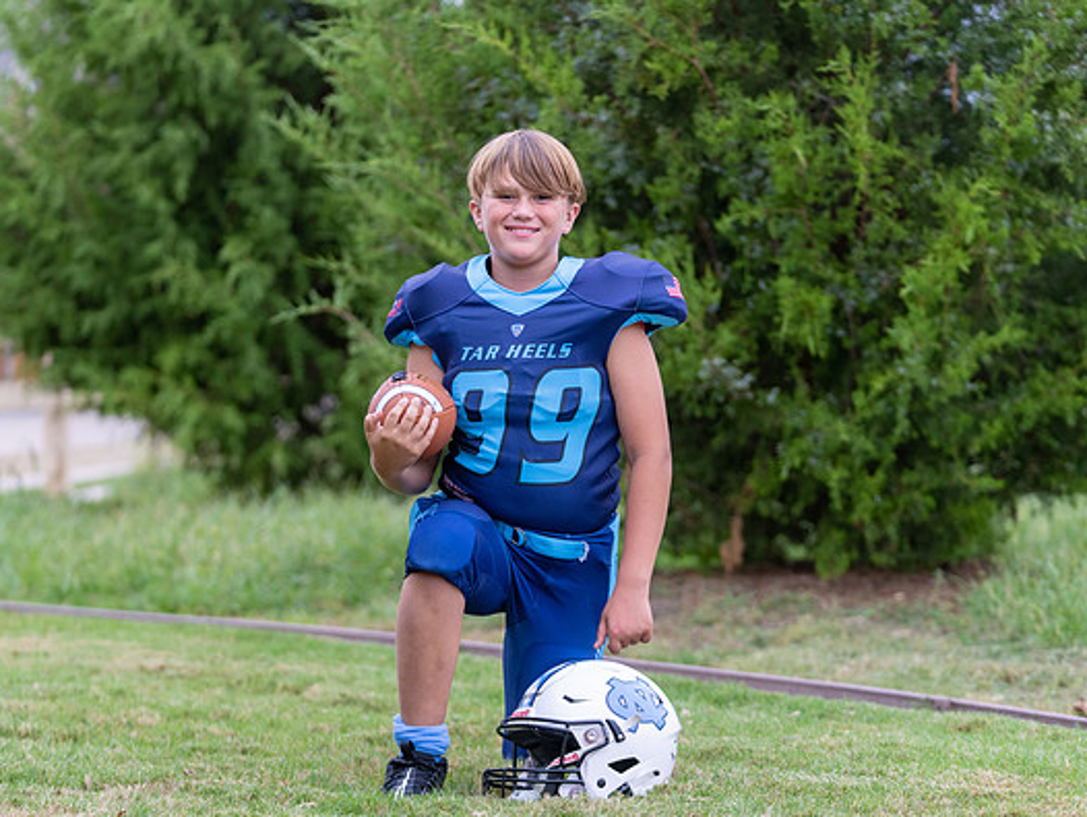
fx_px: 3487
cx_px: 546
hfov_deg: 17.7
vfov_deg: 13.4
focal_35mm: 111
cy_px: 439
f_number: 2.8
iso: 500
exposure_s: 1/320
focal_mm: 94
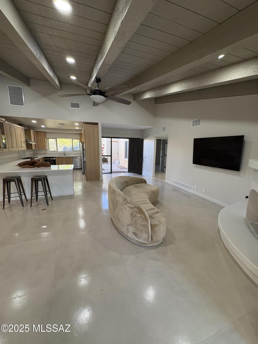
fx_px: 139
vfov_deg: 102.1
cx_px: 129
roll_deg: -1.4
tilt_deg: -9.5
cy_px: 172
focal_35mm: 14
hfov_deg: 85.7
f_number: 2.2
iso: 200
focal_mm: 2.22
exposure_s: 1/120
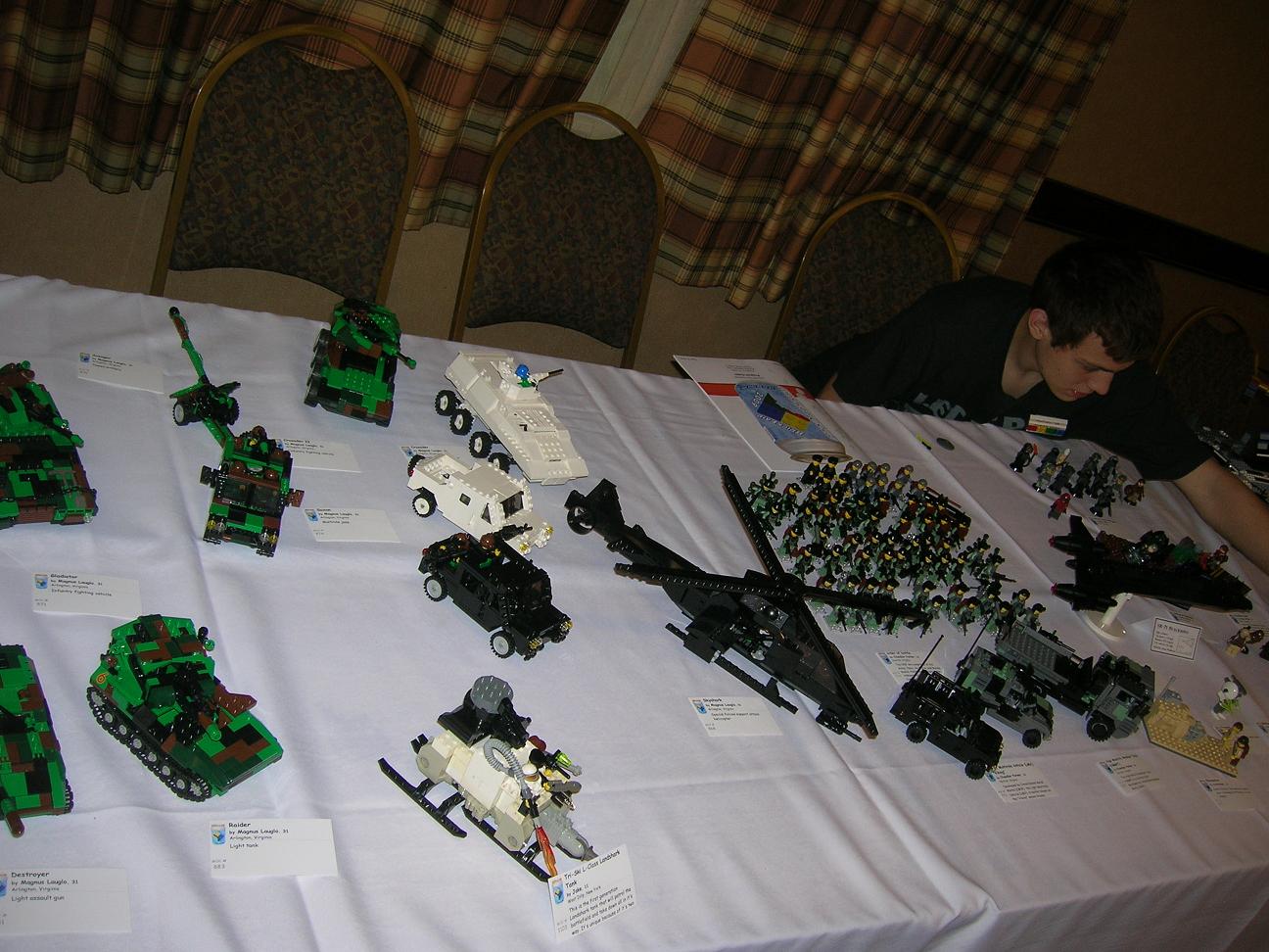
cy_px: 476
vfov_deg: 41.8
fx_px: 1246
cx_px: 634
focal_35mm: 34
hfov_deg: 54.0
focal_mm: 5.7
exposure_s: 1/60.1
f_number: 2.9
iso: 50
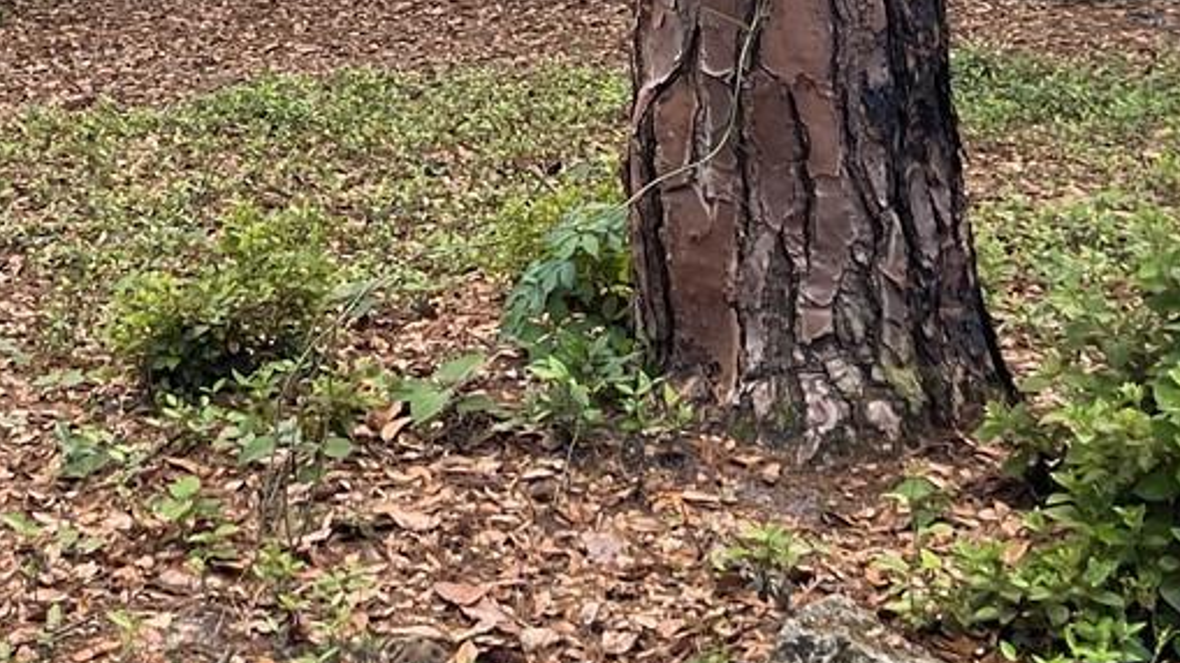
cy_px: -322
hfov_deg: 23.8
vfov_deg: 12.9
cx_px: 385
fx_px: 2784
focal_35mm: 89
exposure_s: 1/172
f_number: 1.6
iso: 64
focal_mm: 5.1
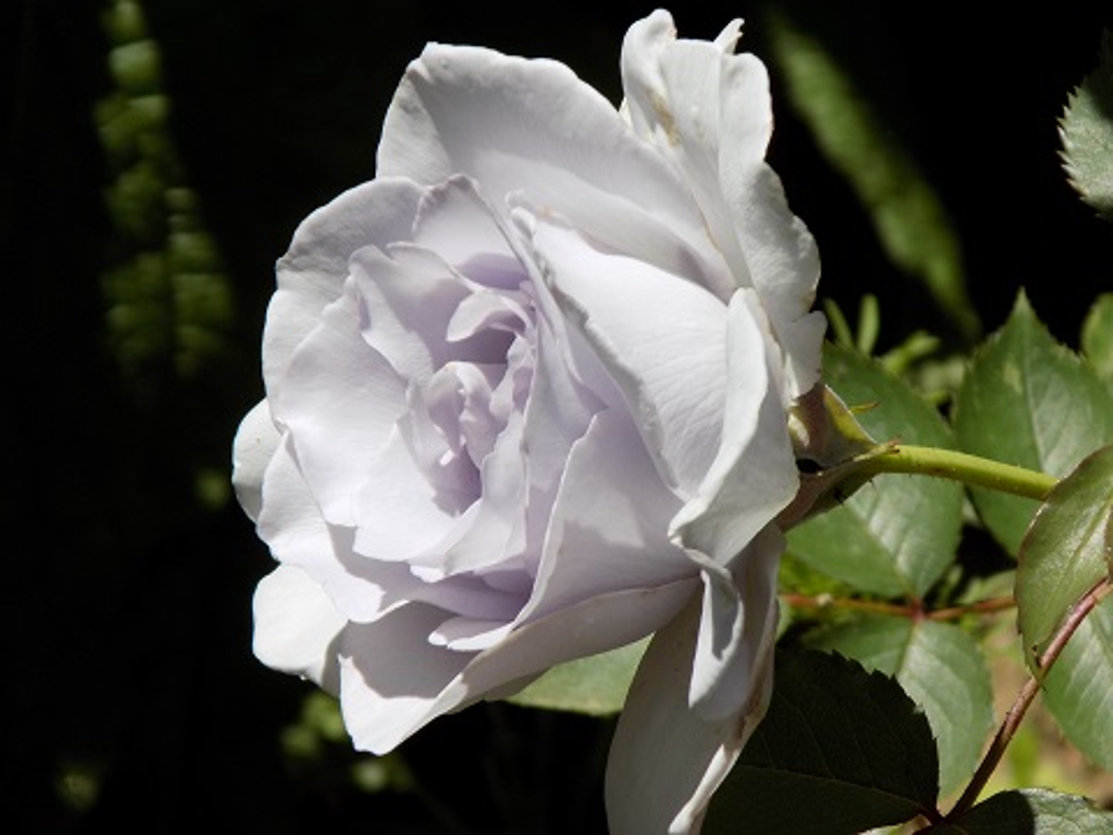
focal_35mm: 537
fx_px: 17266
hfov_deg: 3.7
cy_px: 418
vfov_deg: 2.8
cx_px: 556
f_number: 5.9
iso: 80
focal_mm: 95.4
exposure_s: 1/400
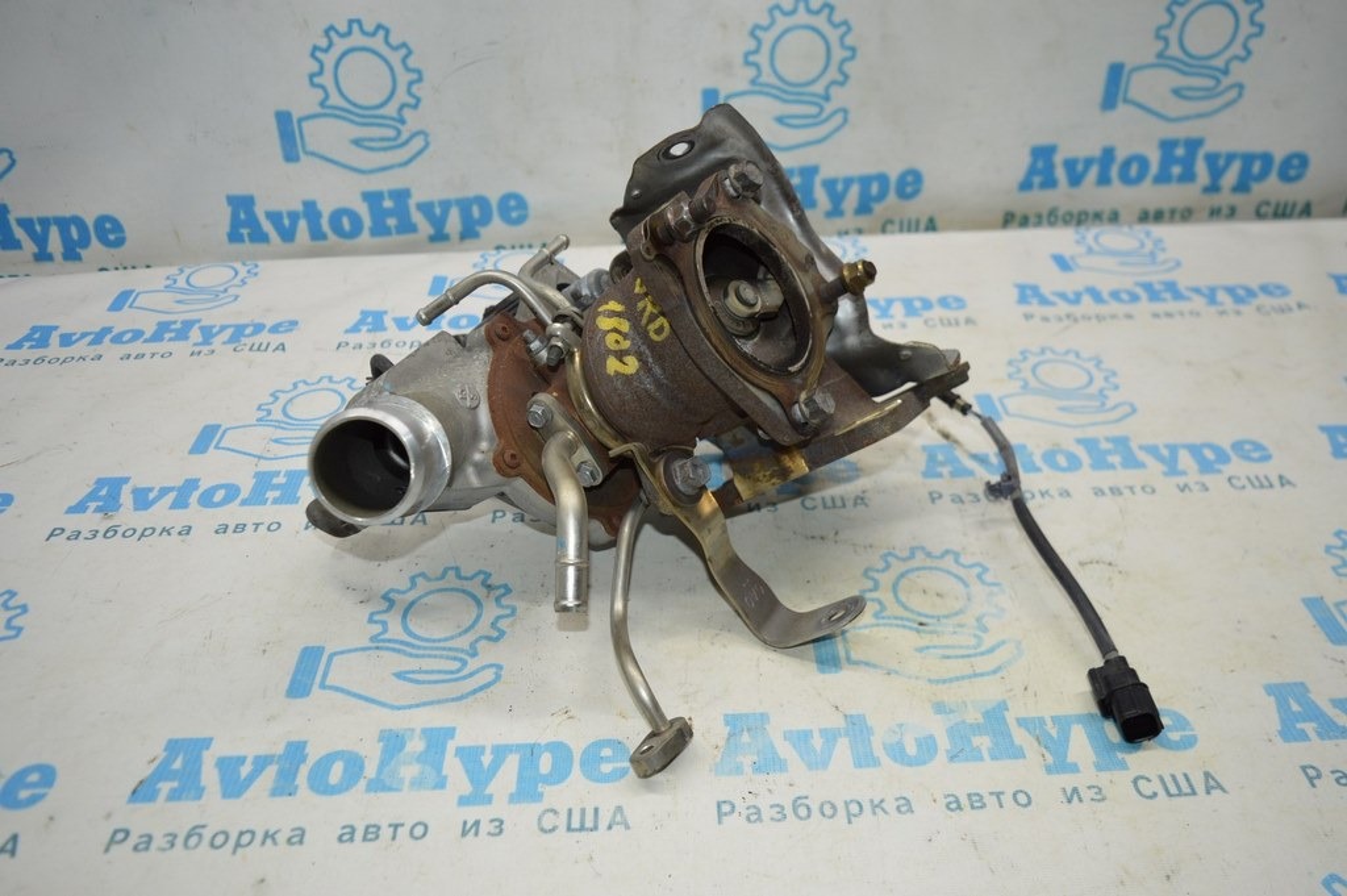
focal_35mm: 30
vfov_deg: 43.5
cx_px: 674
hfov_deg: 62.0
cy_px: 448
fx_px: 1122
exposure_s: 1/80
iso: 400
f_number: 4
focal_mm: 20
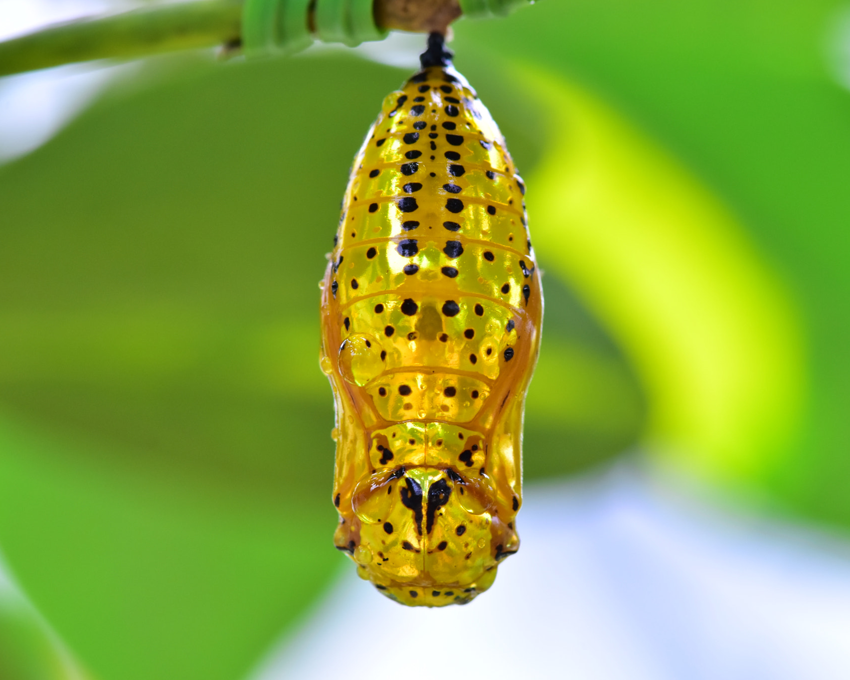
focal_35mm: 179
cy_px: 340
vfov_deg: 8.7
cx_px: 483
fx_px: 4492
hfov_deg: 10.8
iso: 1000
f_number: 10
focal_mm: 105
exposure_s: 1/160
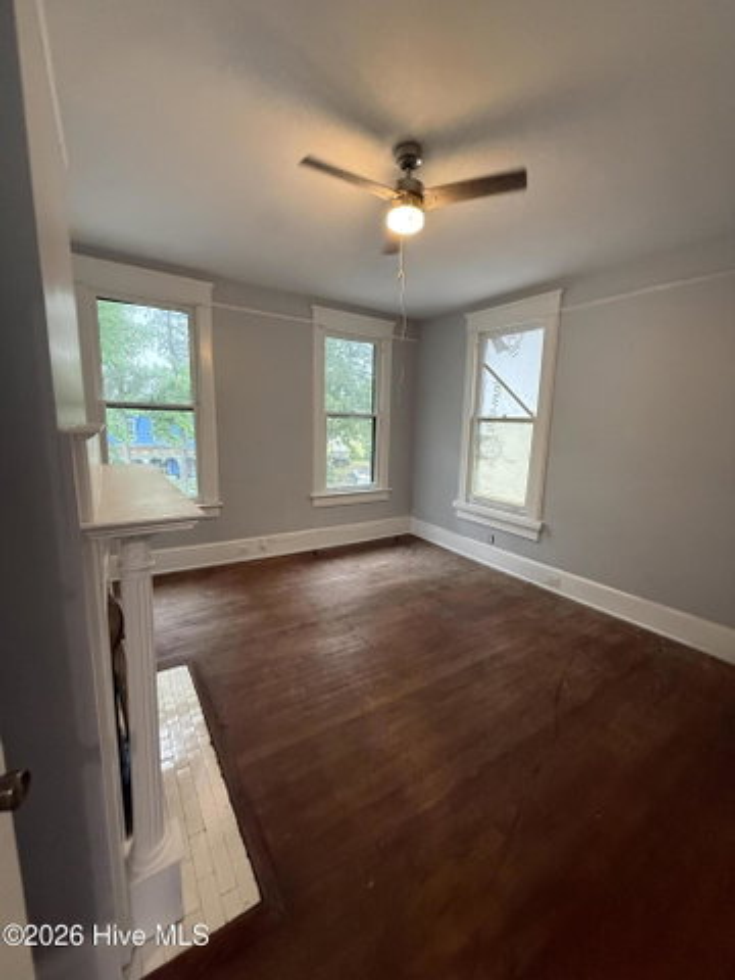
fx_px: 396
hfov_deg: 85.7
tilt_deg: -9.1
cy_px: 490
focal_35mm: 14
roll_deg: -0.9
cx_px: 368
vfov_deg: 102.1
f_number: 2.2
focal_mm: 2.22
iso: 640
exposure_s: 1/60
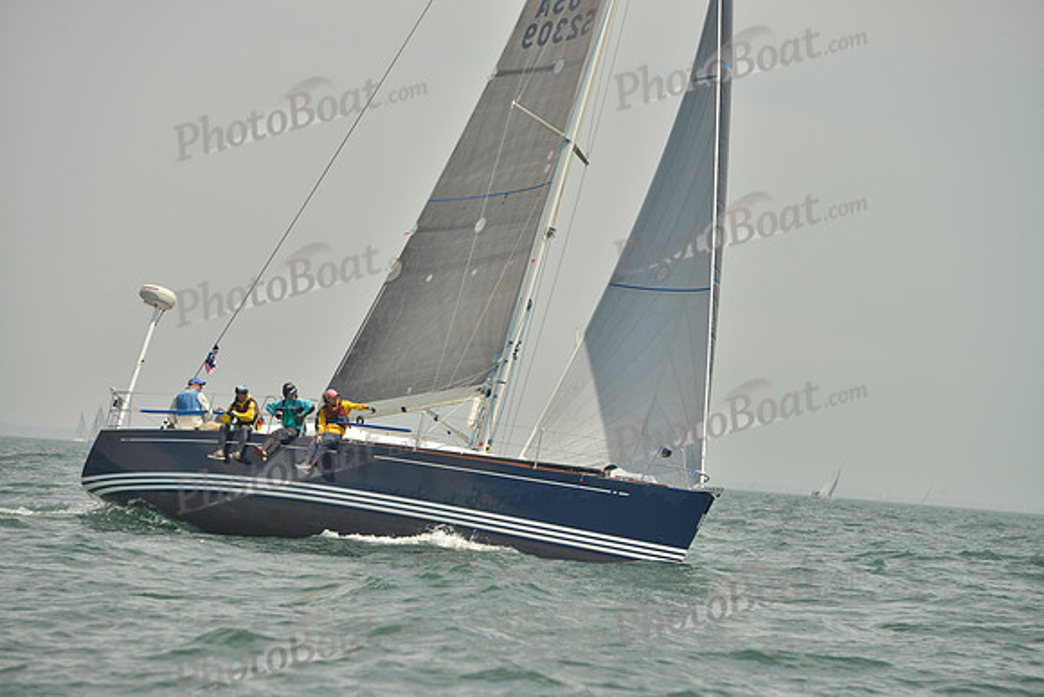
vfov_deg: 8.1
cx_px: 522
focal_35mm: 170
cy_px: 348
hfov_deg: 12.1
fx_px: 4931
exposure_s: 1/1250
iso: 200
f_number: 7.1
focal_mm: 170
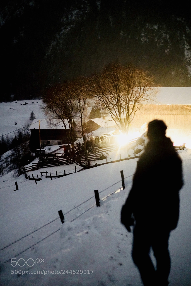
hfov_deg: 27.0
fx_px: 398
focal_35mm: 50
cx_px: 96
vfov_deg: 39.6
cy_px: 143
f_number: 2
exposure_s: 1/3
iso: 6400
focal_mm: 50
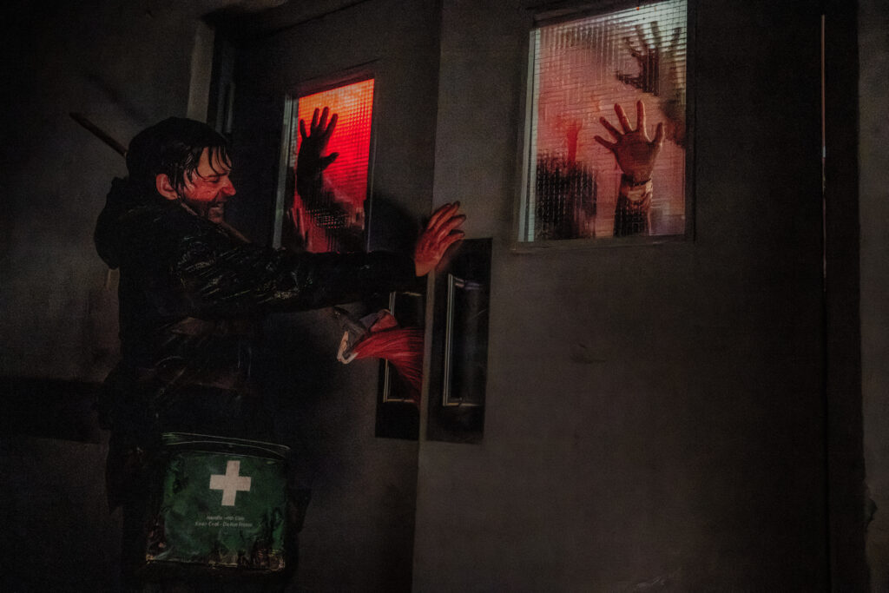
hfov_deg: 60.3
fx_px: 766
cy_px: 296
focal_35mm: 31
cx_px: 444
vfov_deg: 42.3
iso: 20000
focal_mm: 31
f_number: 2.8
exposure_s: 1/200
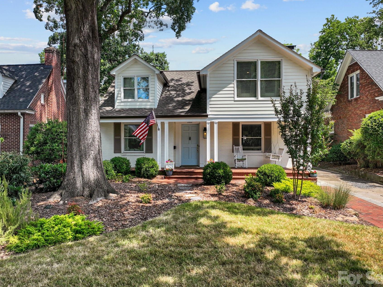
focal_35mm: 29
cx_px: 181
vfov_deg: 48.2
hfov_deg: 61.6
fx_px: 321
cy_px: 140
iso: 400
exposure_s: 1/2000
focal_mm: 12.29
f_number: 2.8
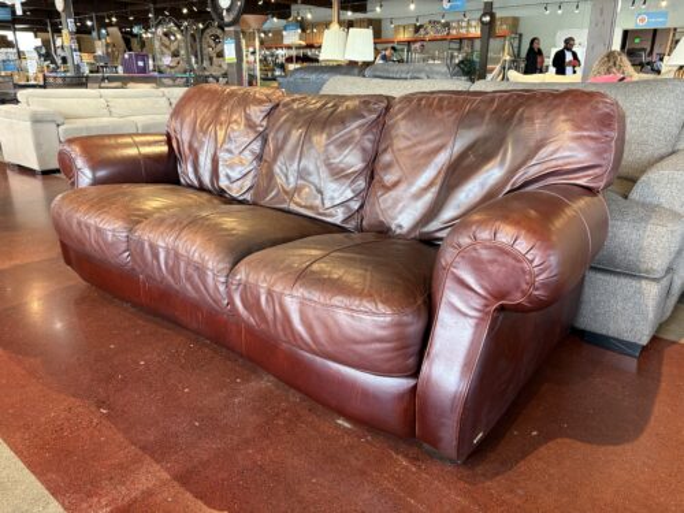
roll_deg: +0.5
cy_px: 256
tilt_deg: -19.1
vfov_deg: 53.1
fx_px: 514
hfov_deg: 67.3
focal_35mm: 26
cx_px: 342
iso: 125
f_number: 1.6
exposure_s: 1/60
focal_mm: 5.96
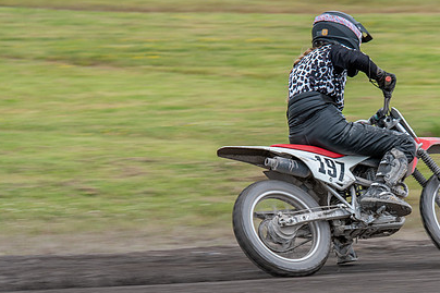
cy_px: 191
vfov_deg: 3.5
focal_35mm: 397
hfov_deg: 5.2
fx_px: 4850
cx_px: 375
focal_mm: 200
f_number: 8
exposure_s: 1/250
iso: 200
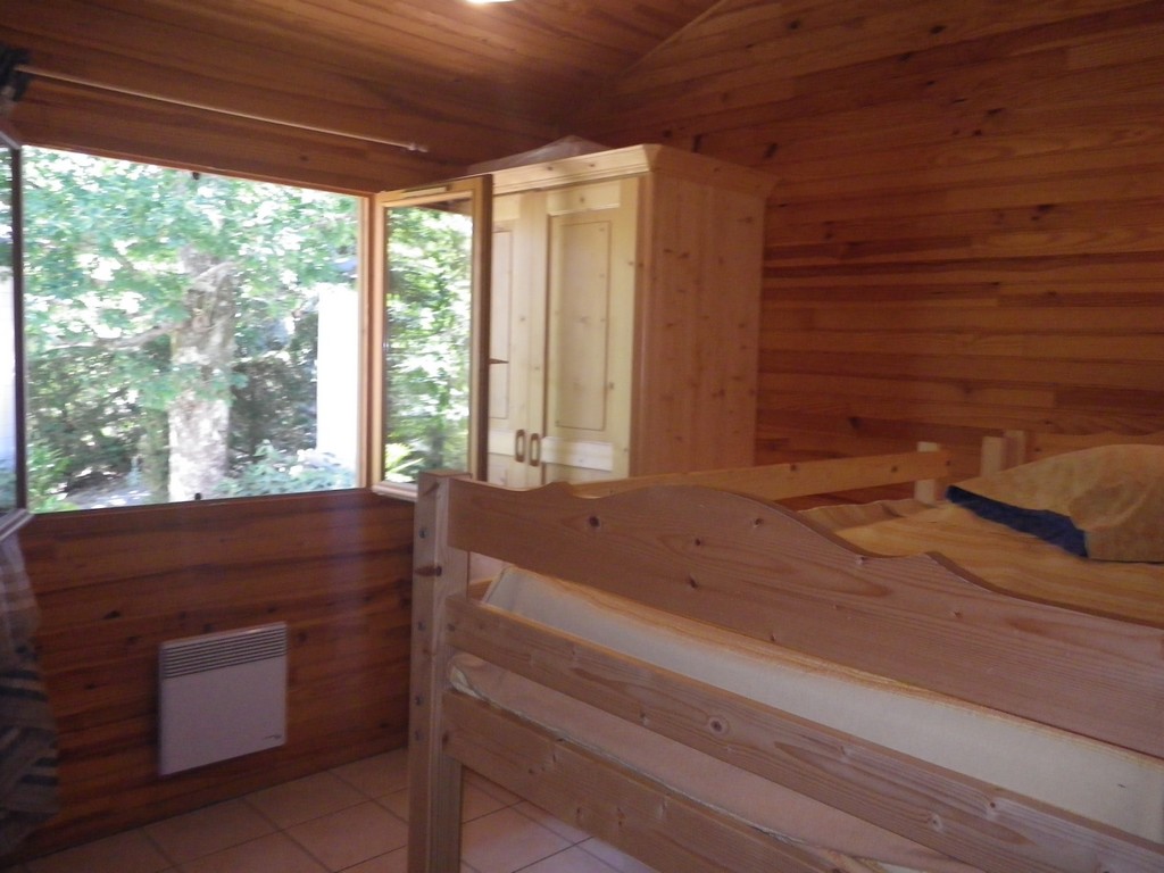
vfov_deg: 49.7
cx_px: 582
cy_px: 436
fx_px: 942
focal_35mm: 28
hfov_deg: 63.4
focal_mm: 5
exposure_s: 1/50
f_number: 3.5
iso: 400
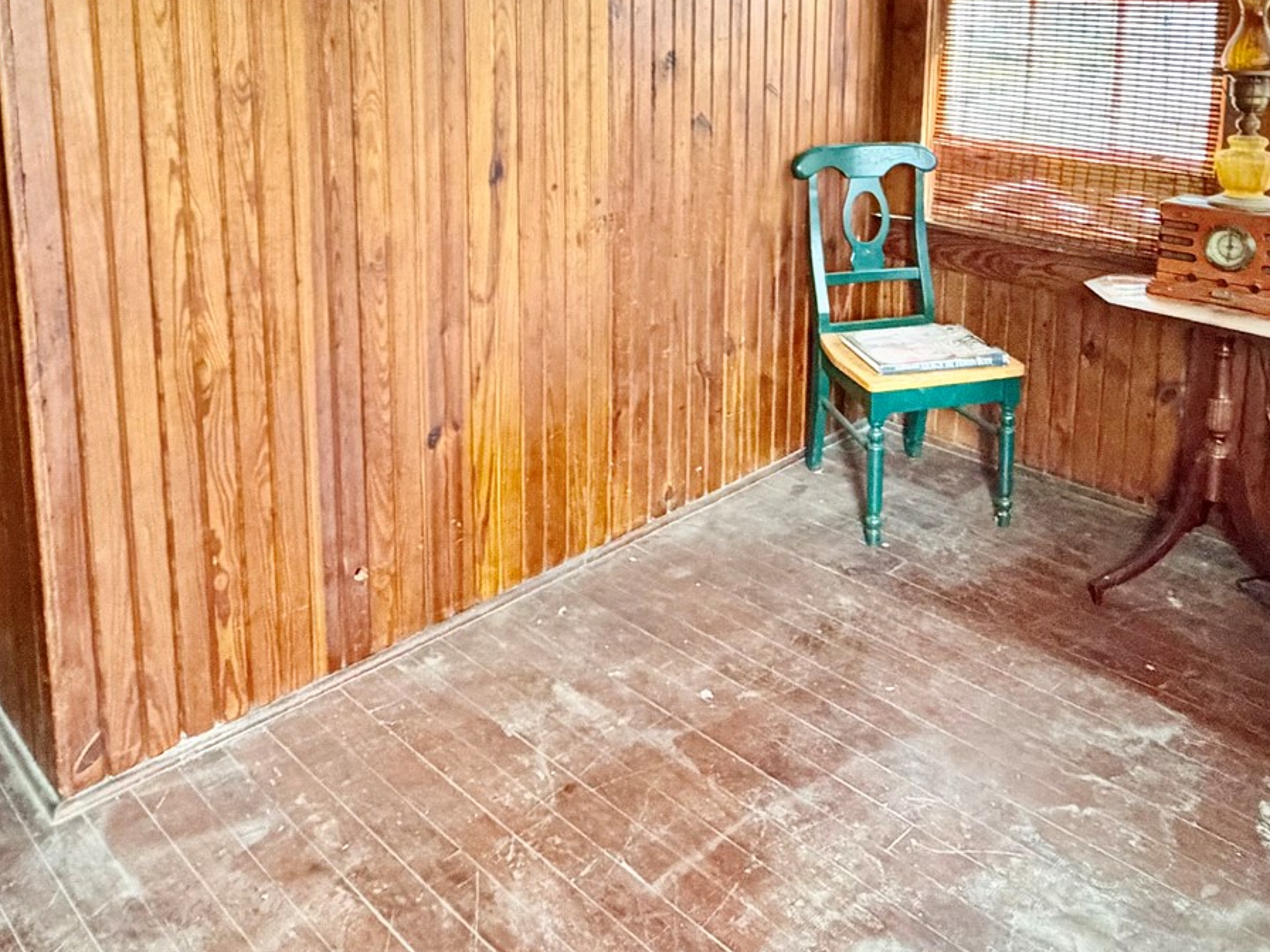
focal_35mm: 32
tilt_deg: -8.1
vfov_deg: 41.5
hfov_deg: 56.8
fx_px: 1174
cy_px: 140
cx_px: 648
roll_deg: +0.7
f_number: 2.2
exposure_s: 1/60
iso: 1000
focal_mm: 2.22
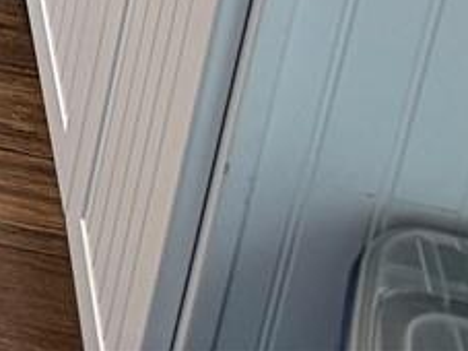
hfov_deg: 9.2
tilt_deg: -20.6
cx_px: -961
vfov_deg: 7.2
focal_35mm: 169
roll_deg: +0.4
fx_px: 2284
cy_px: -886
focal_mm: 6.76
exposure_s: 1/120
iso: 125
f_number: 1.78
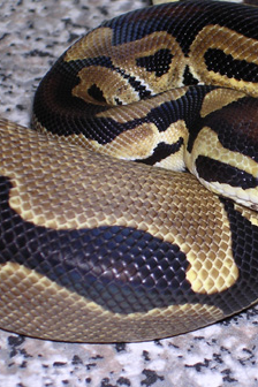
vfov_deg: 12.2
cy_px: 196
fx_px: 1817
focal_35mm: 169
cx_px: 238
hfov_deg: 8.1
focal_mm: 17.4
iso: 100
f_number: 4.9
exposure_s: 1/60.1
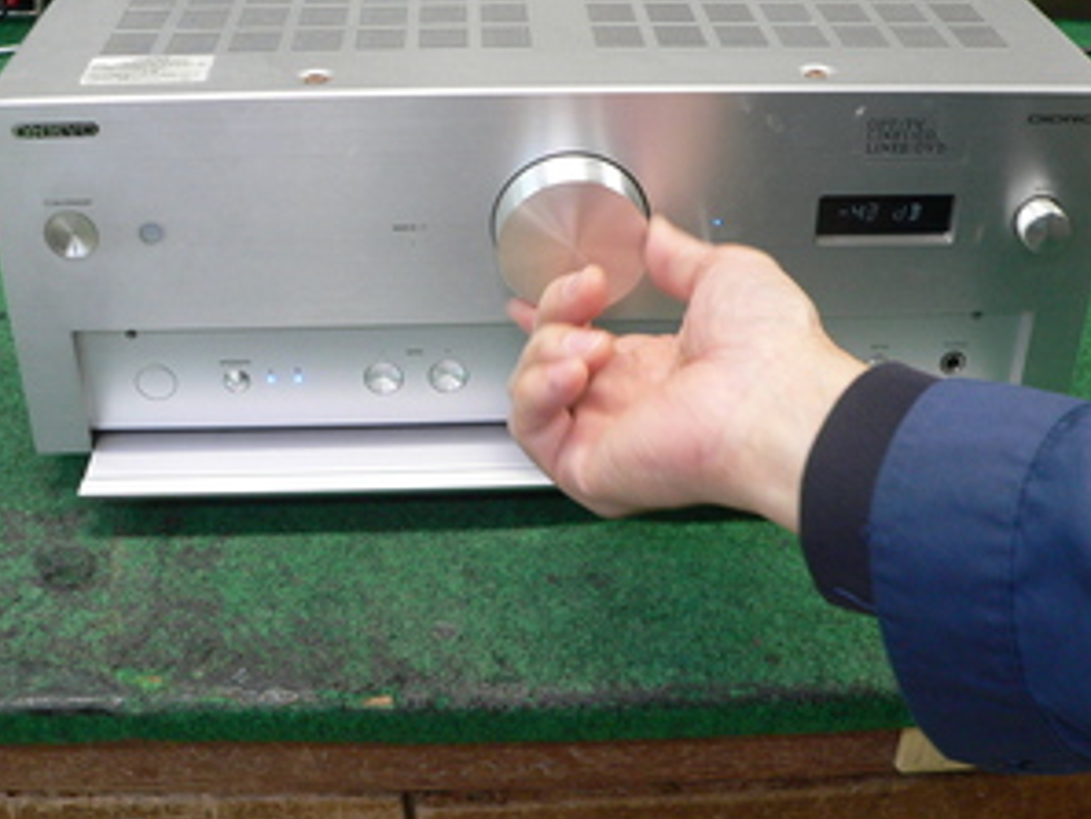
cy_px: 310
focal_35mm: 46
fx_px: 1450
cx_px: 562
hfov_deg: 41.2
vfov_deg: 31.4
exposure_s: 1/20
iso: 200
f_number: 2.8
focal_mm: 6
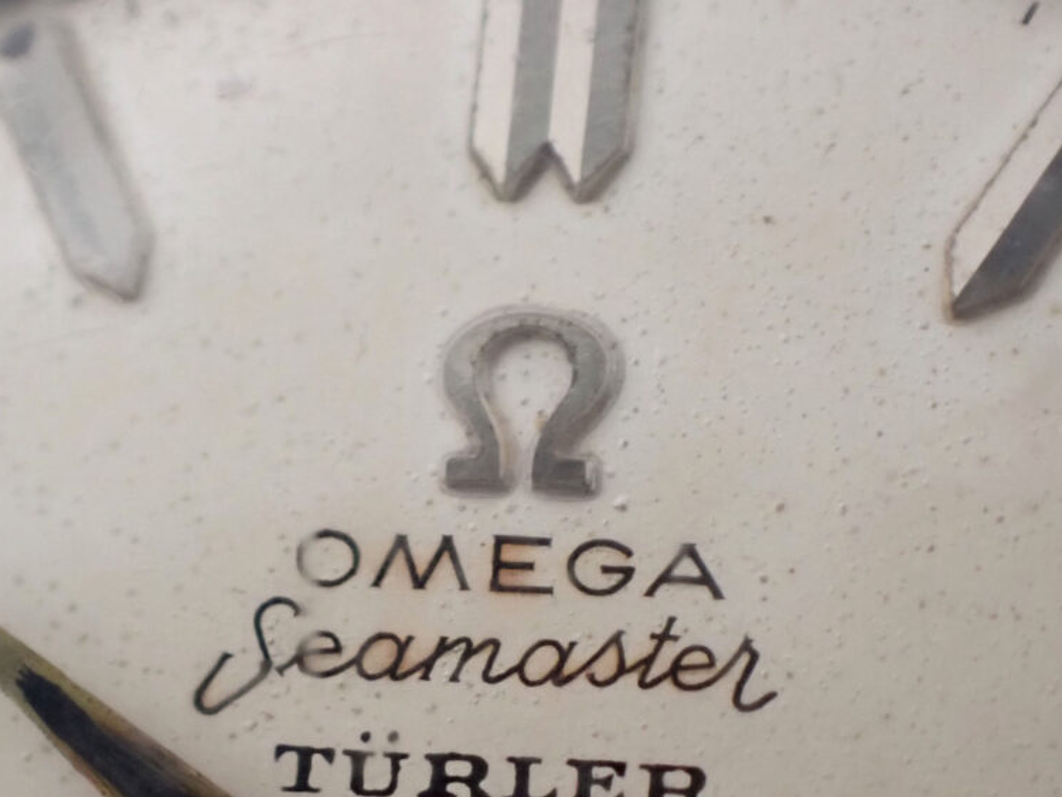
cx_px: 490
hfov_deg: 12.3
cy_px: 626
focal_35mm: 160
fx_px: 4910
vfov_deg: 9.3
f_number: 4.9
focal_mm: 18
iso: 1250
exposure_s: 1/100
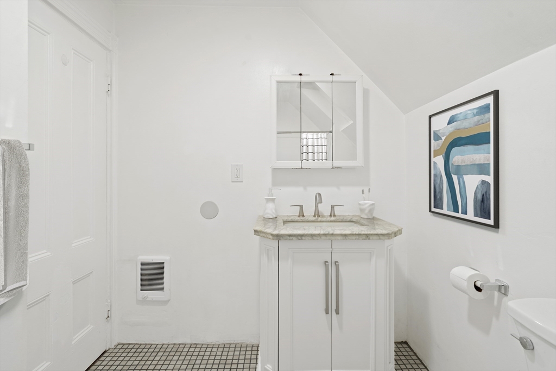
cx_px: 278
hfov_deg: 96.7
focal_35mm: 16
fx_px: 247
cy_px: 186
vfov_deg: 73.8
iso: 320
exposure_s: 1/3
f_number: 7.1
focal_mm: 16
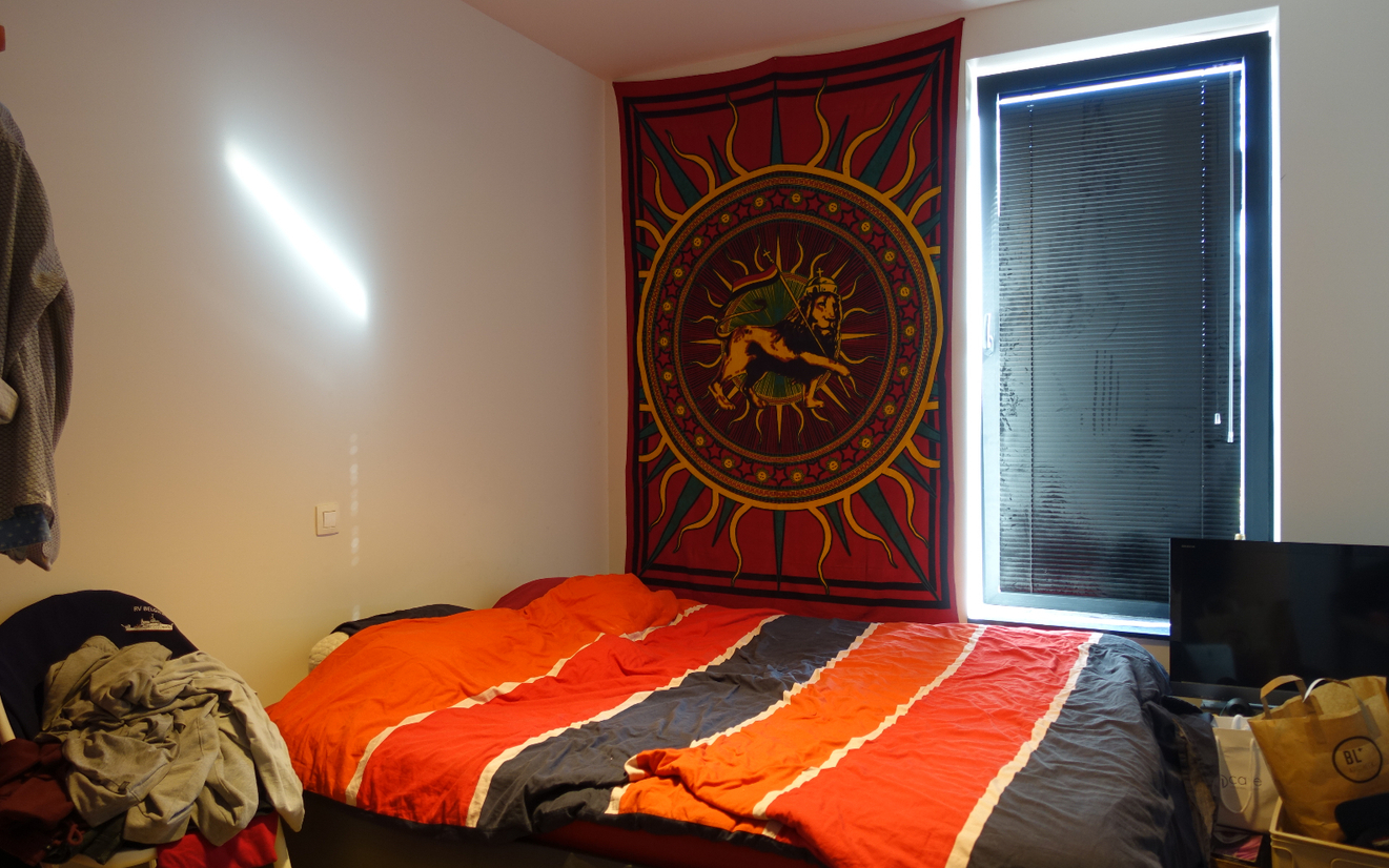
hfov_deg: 72.5
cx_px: 689
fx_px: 946
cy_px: 431
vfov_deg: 49.3
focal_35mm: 25
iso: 125
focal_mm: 8.8
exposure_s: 1/30
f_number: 2
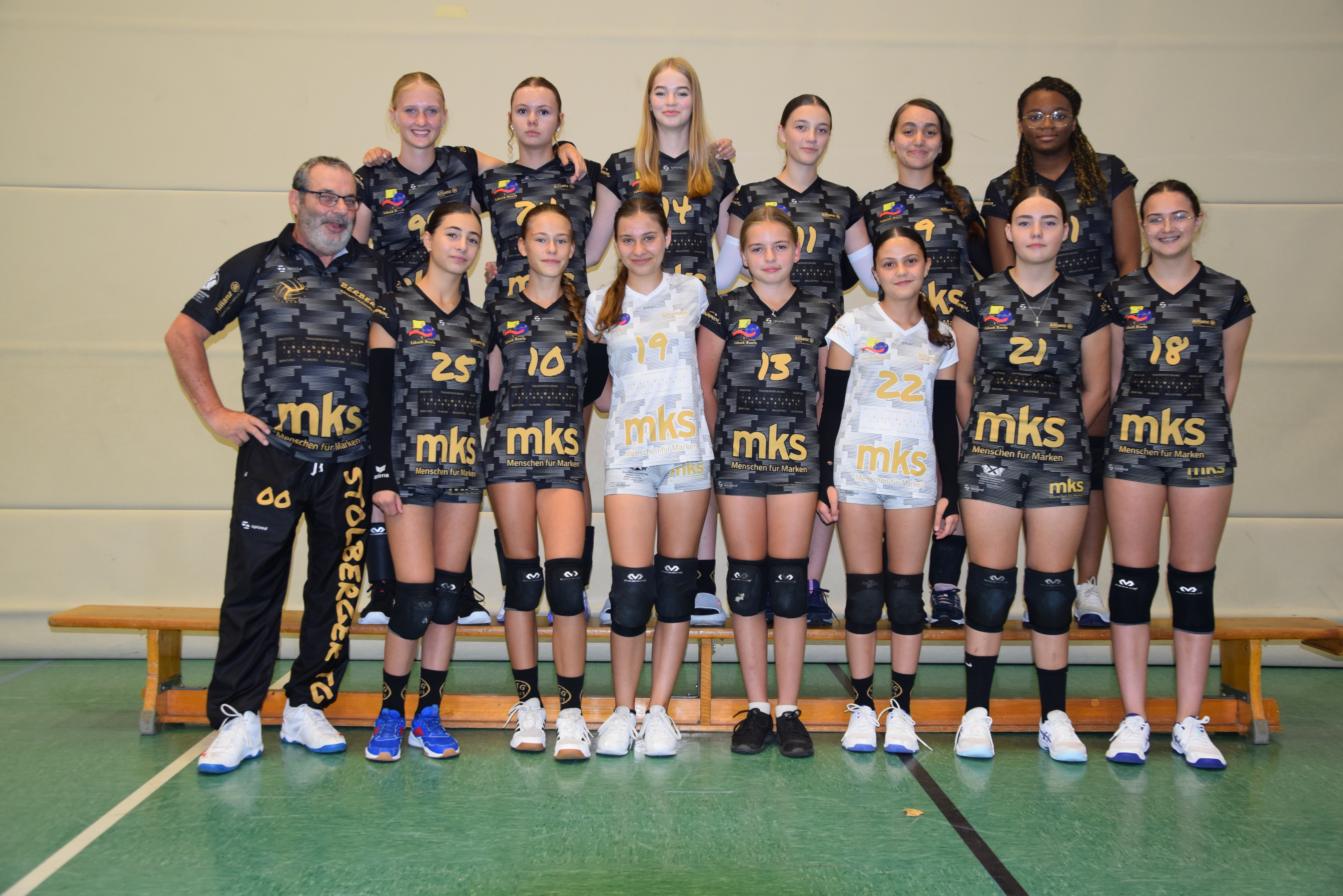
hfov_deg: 51.3
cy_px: 448
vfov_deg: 35.5
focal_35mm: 38
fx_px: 1399
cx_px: 672
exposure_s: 1/100
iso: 800
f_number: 4.5
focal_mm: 25
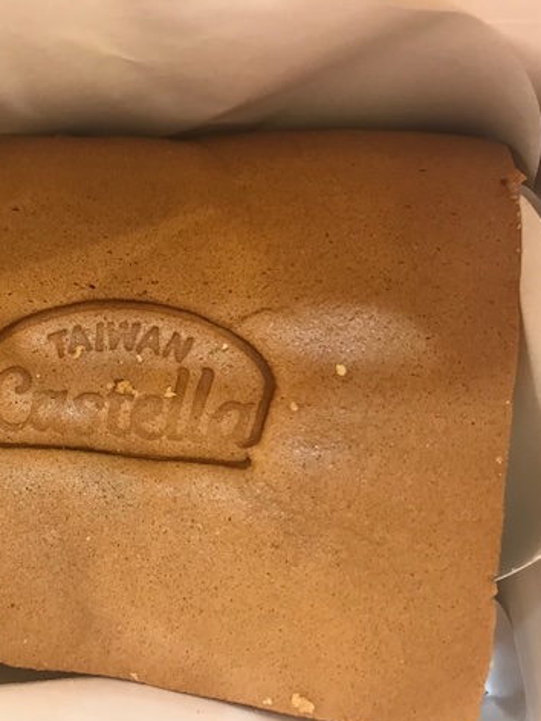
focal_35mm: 38
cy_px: 364
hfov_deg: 36.5
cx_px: 110
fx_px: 792
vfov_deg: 49.0
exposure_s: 1/17
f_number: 1.8
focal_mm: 3.99
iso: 50
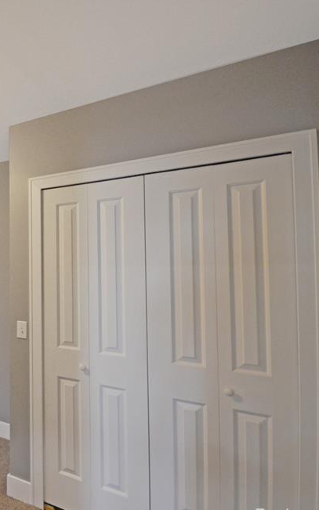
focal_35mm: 24
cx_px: -67
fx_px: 334
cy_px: 262
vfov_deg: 74.8
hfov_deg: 37.8
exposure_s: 1/60
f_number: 4
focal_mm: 10
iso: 560
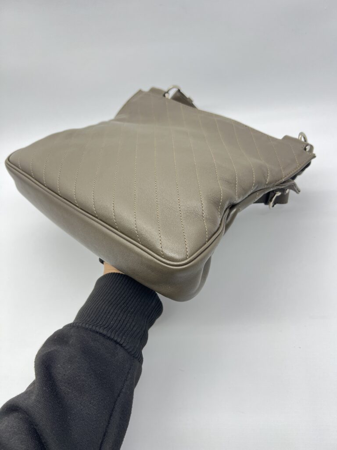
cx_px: 168
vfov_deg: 67.3
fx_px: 337
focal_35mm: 26
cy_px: 225
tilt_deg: -45.8
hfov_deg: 53.1
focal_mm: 5.7
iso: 64
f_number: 1.5
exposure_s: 1/100
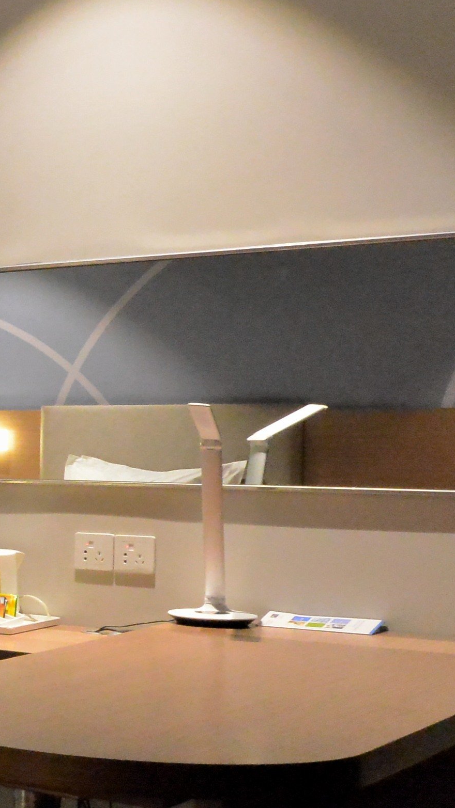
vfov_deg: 30.5
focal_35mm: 69
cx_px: -903
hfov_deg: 11.1
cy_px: 481
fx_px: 1480
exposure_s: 1/15
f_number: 10
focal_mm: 14
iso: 6400
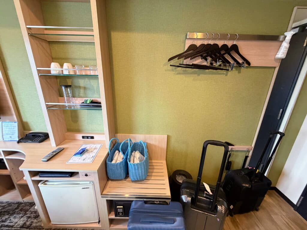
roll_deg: -1.2
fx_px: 124
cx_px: 154
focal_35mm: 14
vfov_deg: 85.7
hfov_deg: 102.1
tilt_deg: -17.6
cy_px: 115
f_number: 2.2
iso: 400
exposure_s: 1/50
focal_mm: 2.22
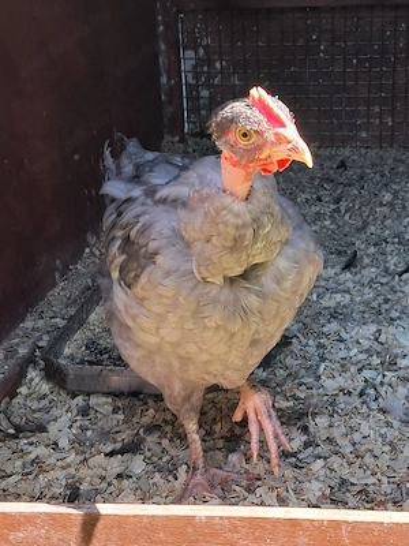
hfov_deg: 51.4
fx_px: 425
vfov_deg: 65.3
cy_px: 273
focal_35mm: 27
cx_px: 204
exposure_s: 1/147
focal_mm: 4
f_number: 1.8
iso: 50
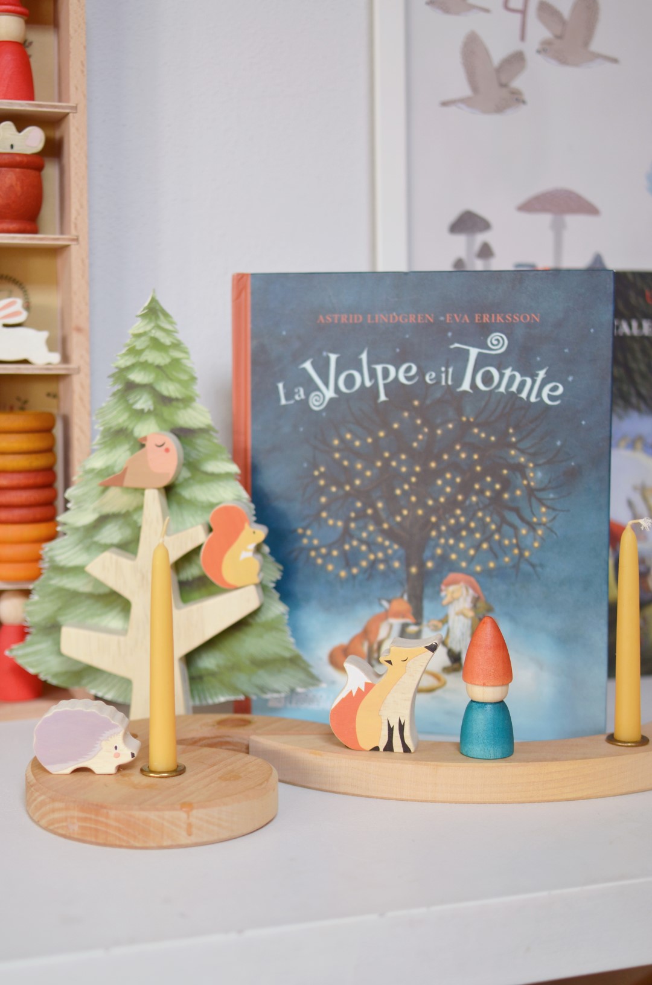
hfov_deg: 25.6
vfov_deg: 37.9
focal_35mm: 52
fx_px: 1433
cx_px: 326
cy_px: 492
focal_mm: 35
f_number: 1.8
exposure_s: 1/100
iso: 250
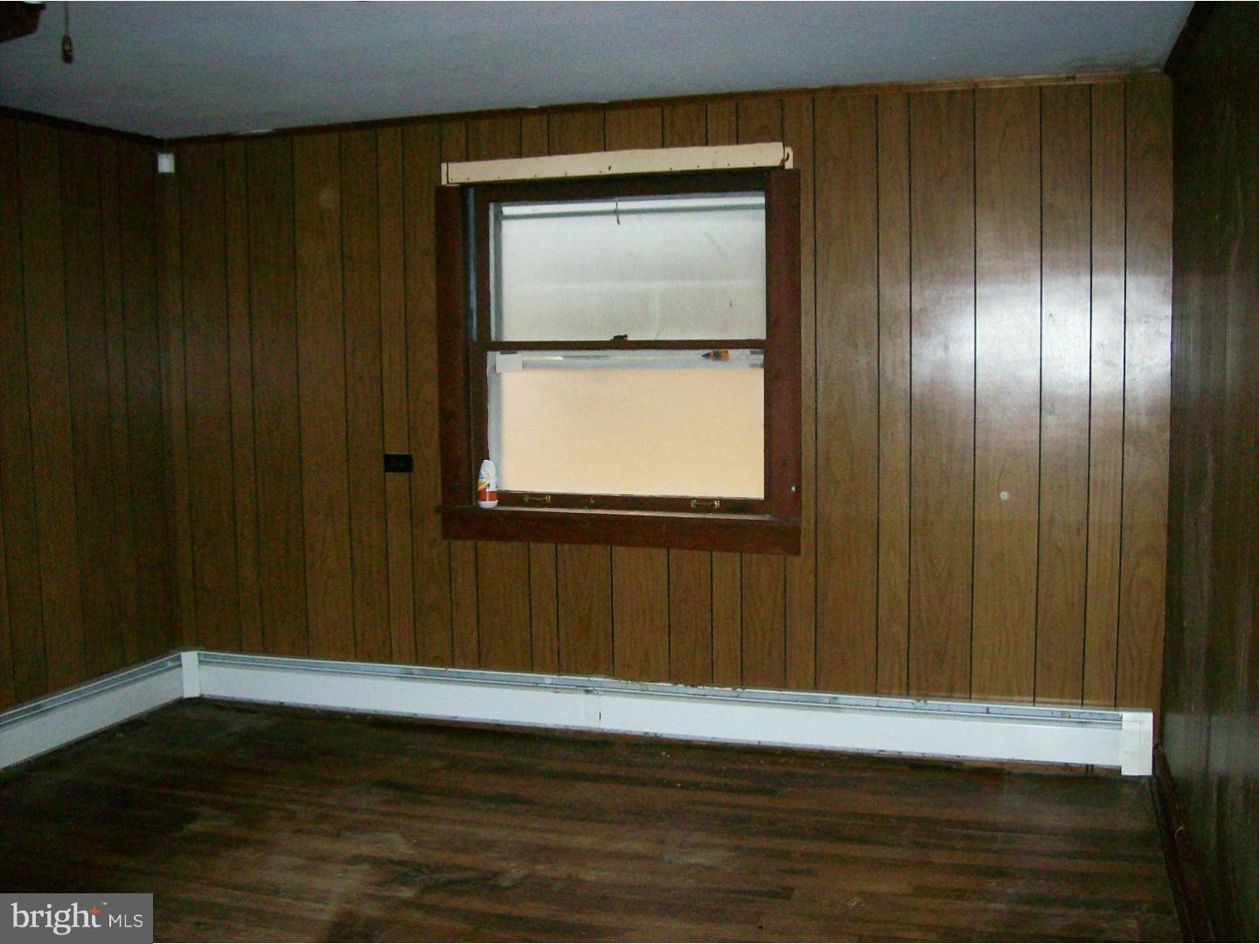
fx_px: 1309
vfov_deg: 39.7
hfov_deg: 51.4
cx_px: 630
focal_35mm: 36
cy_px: 472
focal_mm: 6
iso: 140
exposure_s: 1/64
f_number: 2.7
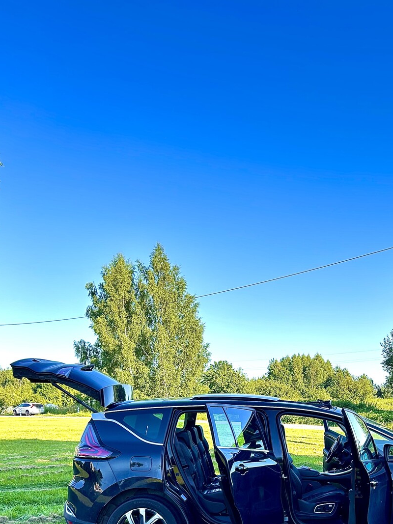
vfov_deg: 46.5
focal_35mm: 39
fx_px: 590
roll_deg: -1.1
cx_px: 269
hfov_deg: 36.3
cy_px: 381
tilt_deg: +1.2
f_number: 1.5
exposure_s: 1/614
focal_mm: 5.7
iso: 50
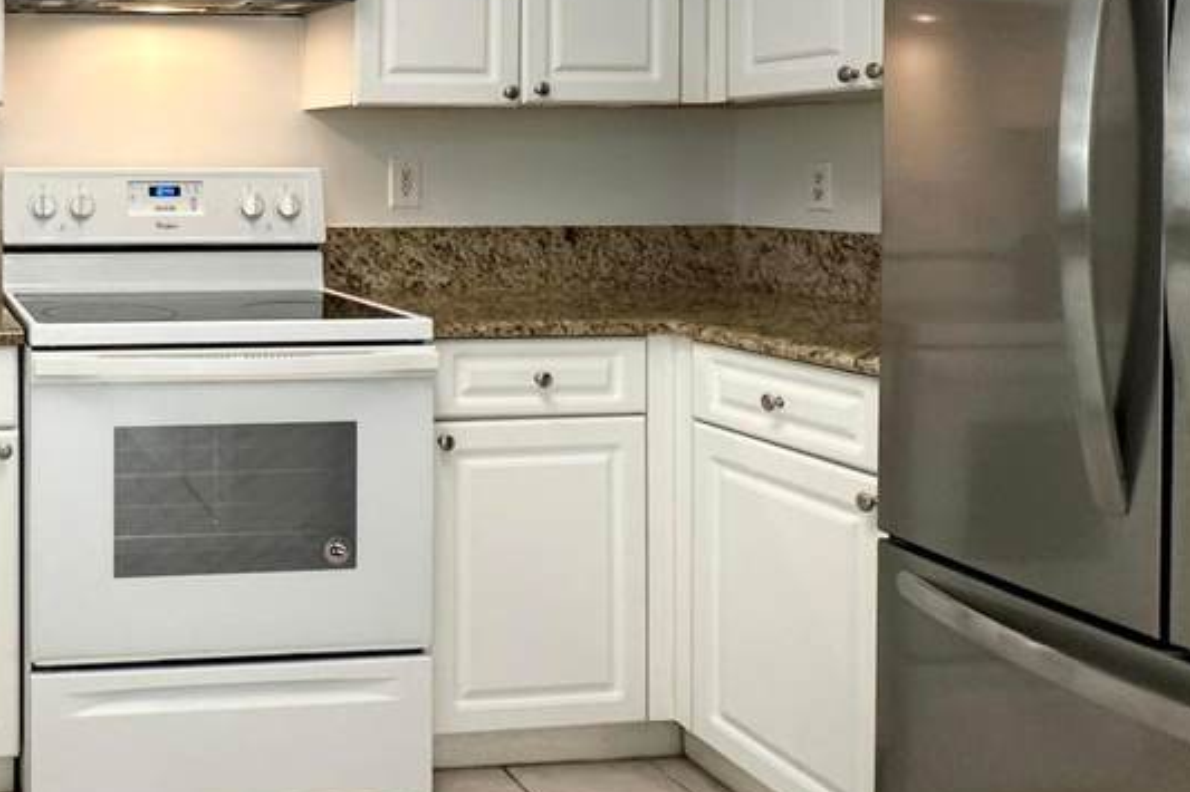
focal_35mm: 35
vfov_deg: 36.8
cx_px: 25
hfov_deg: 46.4
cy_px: 181
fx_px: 1157
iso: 200
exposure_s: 1/60
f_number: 2.2
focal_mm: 2.22
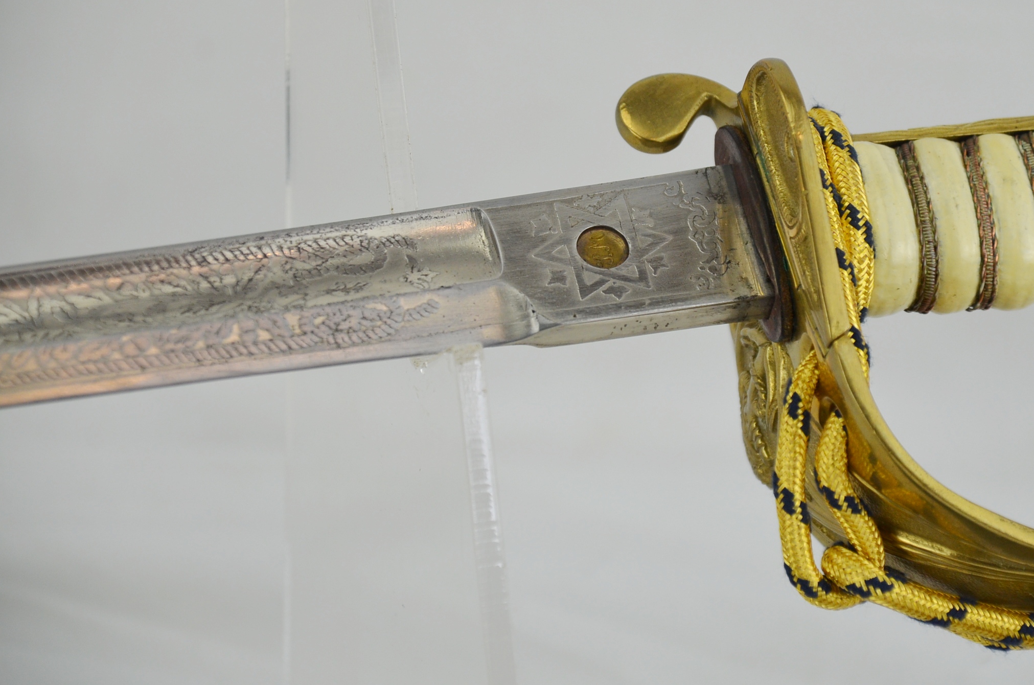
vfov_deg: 5.5
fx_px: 7069
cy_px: 276
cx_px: 601
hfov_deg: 8.4
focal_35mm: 247
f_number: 5.6
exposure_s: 1/250
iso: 560
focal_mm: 135
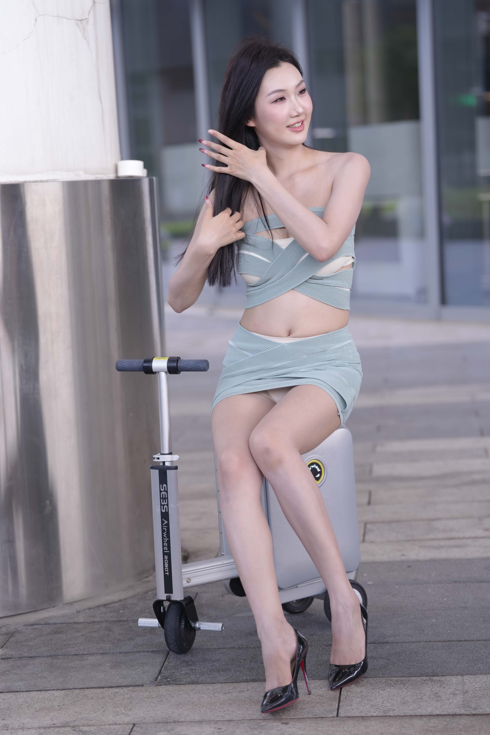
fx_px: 1817
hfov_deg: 15.4
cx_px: 245
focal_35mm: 89
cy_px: 368
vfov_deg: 22.9
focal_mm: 89
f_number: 2.8
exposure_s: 1/160
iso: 250
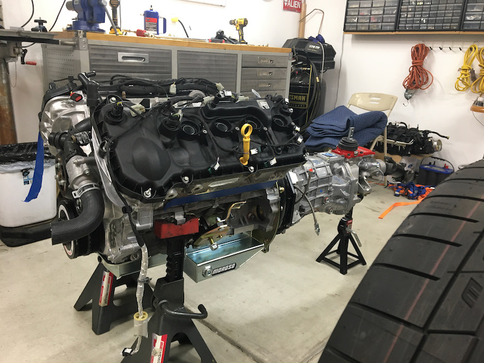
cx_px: 242
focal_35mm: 29
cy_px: 182
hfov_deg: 61.7
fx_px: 405
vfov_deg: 48.2
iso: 100
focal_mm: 4.15
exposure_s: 1/30
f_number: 2.2
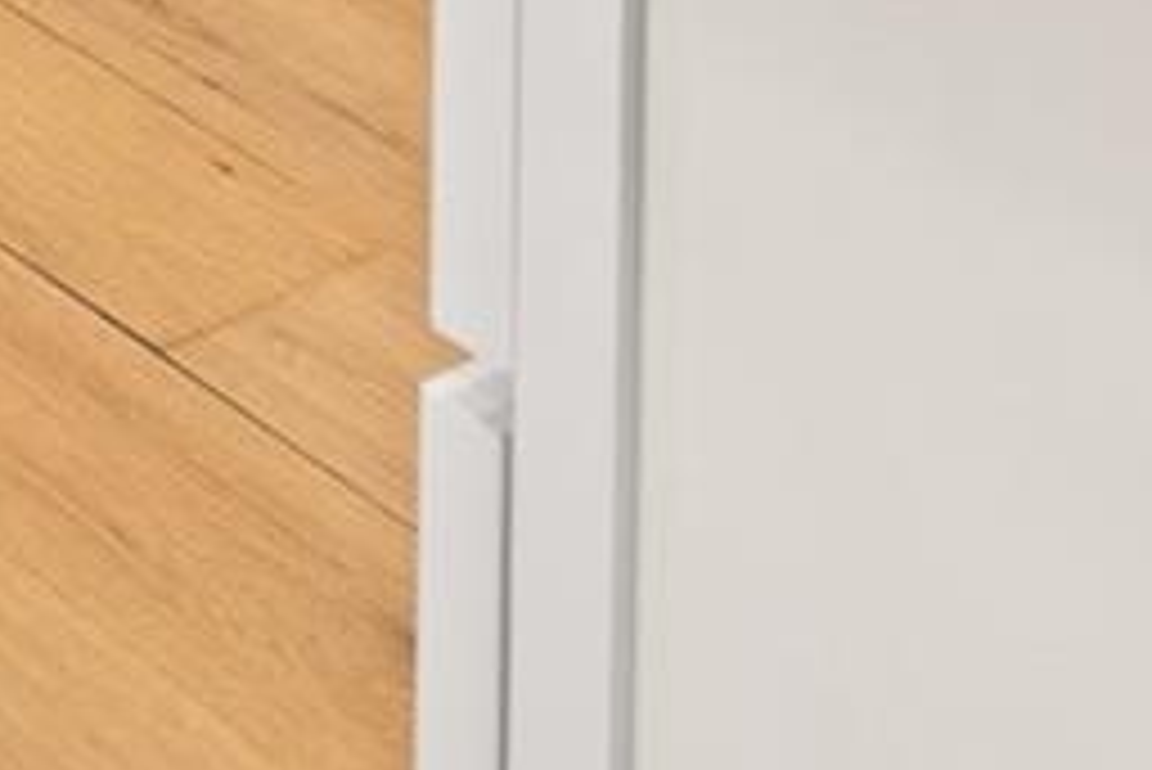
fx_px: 4098
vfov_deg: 7.6
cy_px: -2236
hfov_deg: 12.5
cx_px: -1634
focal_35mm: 128
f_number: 10
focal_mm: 16
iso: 200
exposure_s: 1/4
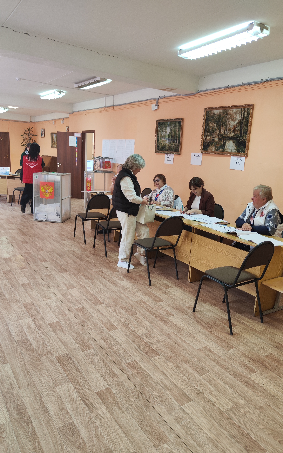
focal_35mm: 26
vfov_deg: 70.4
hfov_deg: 47.5
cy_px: 229
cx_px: 160
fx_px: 321
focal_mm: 5.59
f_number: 1.88
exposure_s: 1/100
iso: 259
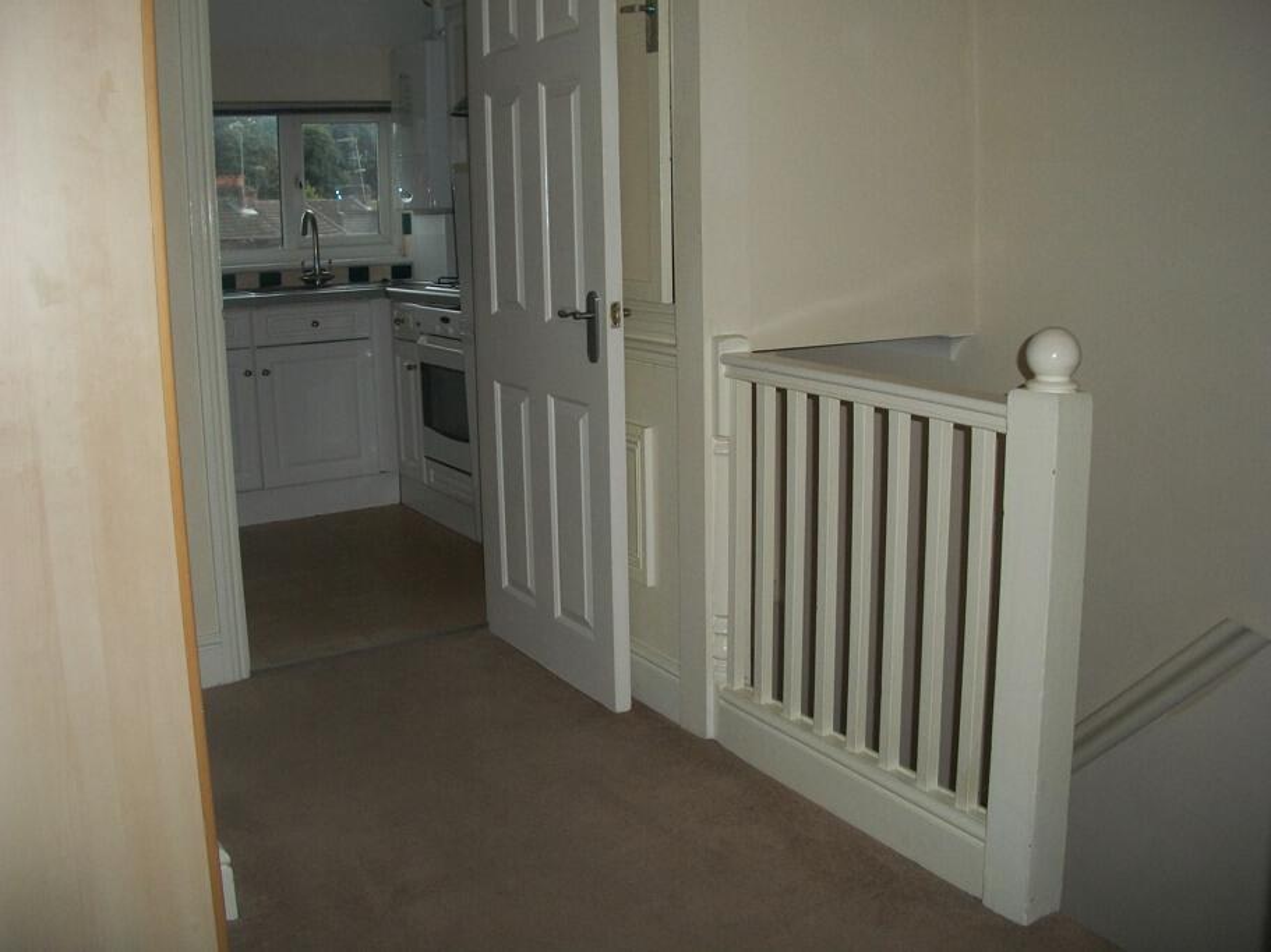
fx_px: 1285
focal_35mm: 35
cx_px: 636
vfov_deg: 40.7
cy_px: 476
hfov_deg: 52.6
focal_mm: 6.3
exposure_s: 1/500
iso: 200
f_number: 3.1
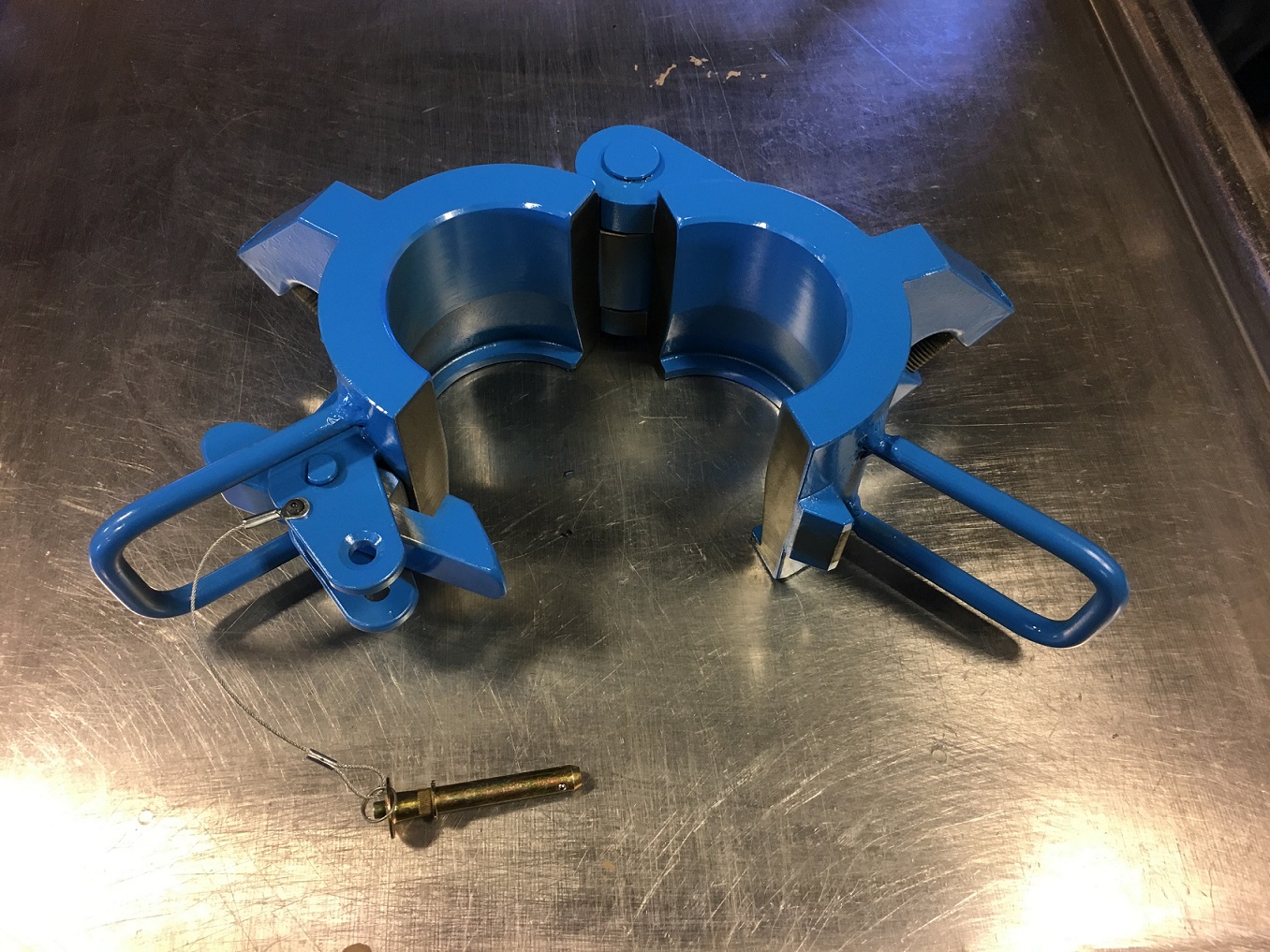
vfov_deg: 48.2
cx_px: 635
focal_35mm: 29
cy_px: 476
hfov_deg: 61.7
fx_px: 1064
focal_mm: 4.15
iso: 100
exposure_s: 1/30
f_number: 2.2
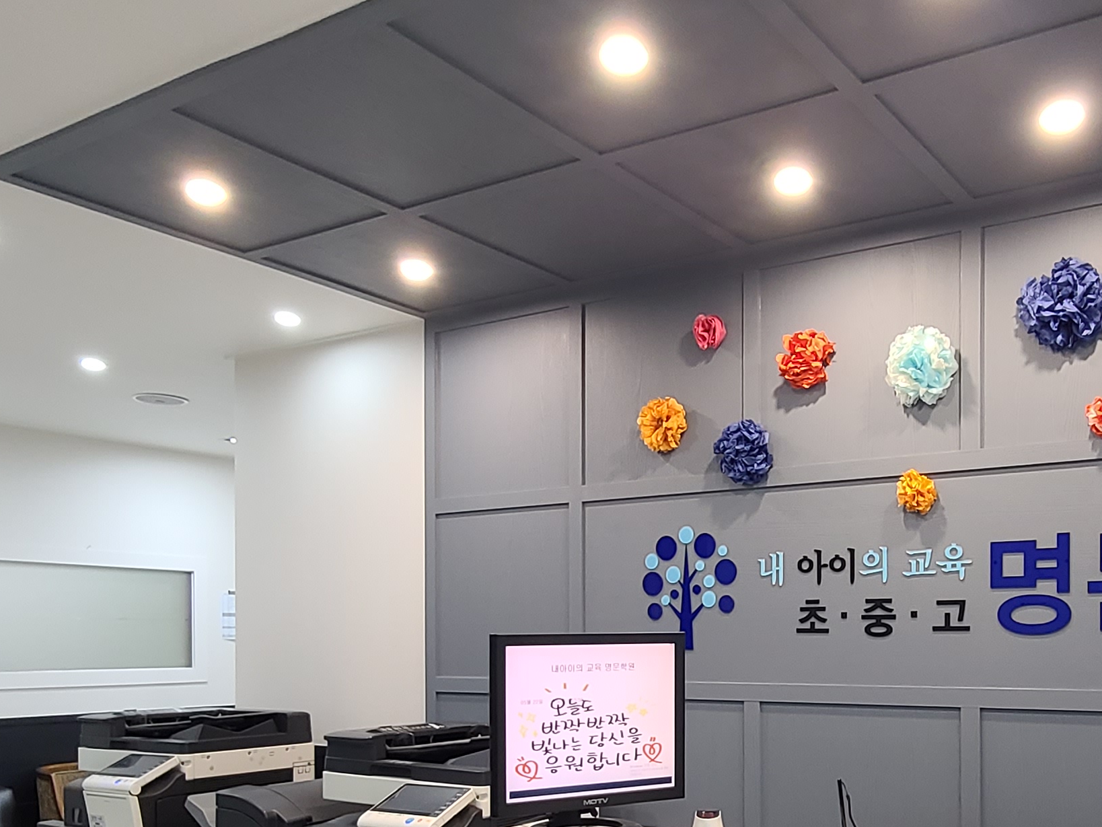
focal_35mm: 32
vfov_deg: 42.5
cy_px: 640
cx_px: 712
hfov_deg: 55.9
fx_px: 1019
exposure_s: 1/60
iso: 250
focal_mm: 2.2
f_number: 2.2
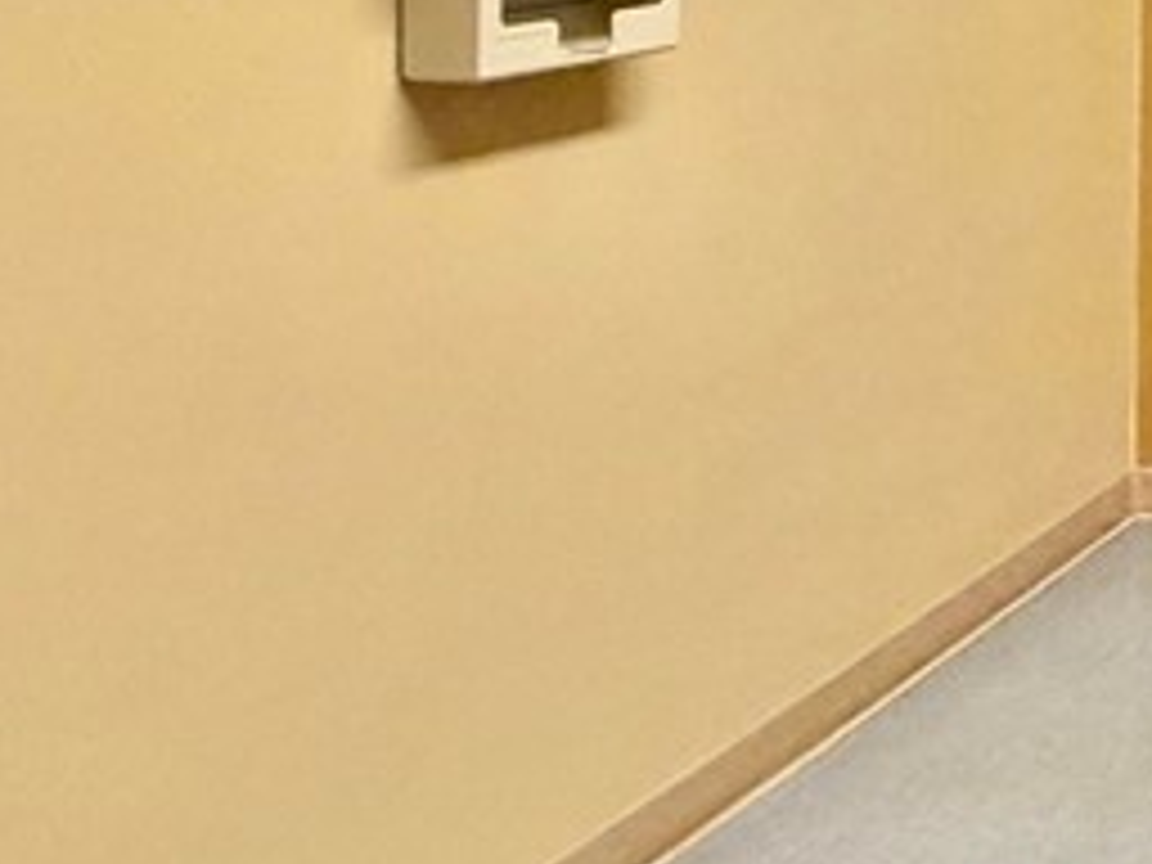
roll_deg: -1.0
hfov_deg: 22.9
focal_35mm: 56
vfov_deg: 23.6
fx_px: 1864
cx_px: 1971
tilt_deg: -0.4
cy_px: -202
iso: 320
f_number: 2.2
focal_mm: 2.22
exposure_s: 1/60
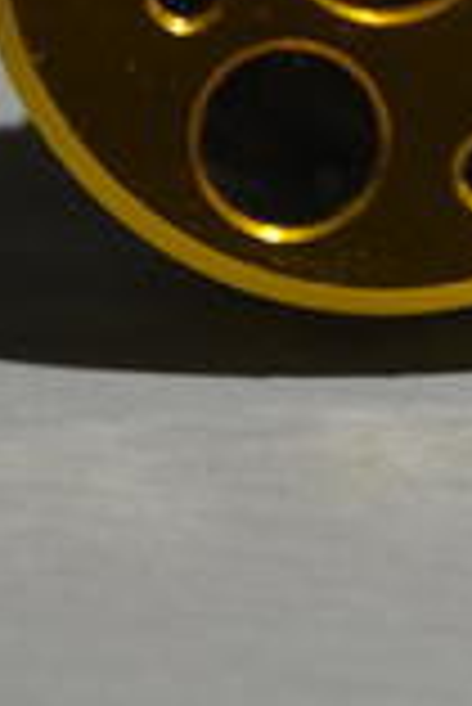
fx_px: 10325
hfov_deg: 2.6
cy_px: 420
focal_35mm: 526
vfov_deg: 3.9
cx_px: 872
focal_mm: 55
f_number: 5.6
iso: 800
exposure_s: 1/60
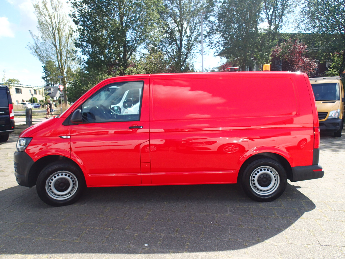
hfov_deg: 69.4
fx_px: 249
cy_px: 130
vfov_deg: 54.9
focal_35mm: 25
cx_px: 172
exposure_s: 1/800
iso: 100
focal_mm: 4.5
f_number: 2.8
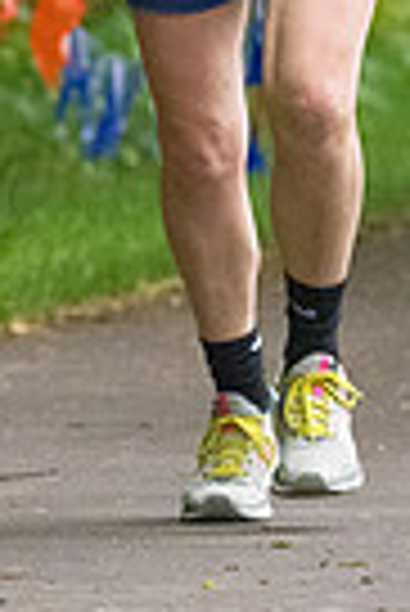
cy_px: -189
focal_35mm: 864
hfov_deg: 1.6
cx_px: 259
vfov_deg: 2.4
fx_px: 14721
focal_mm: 175
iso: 6400
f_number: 5.6
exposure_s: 1/1250
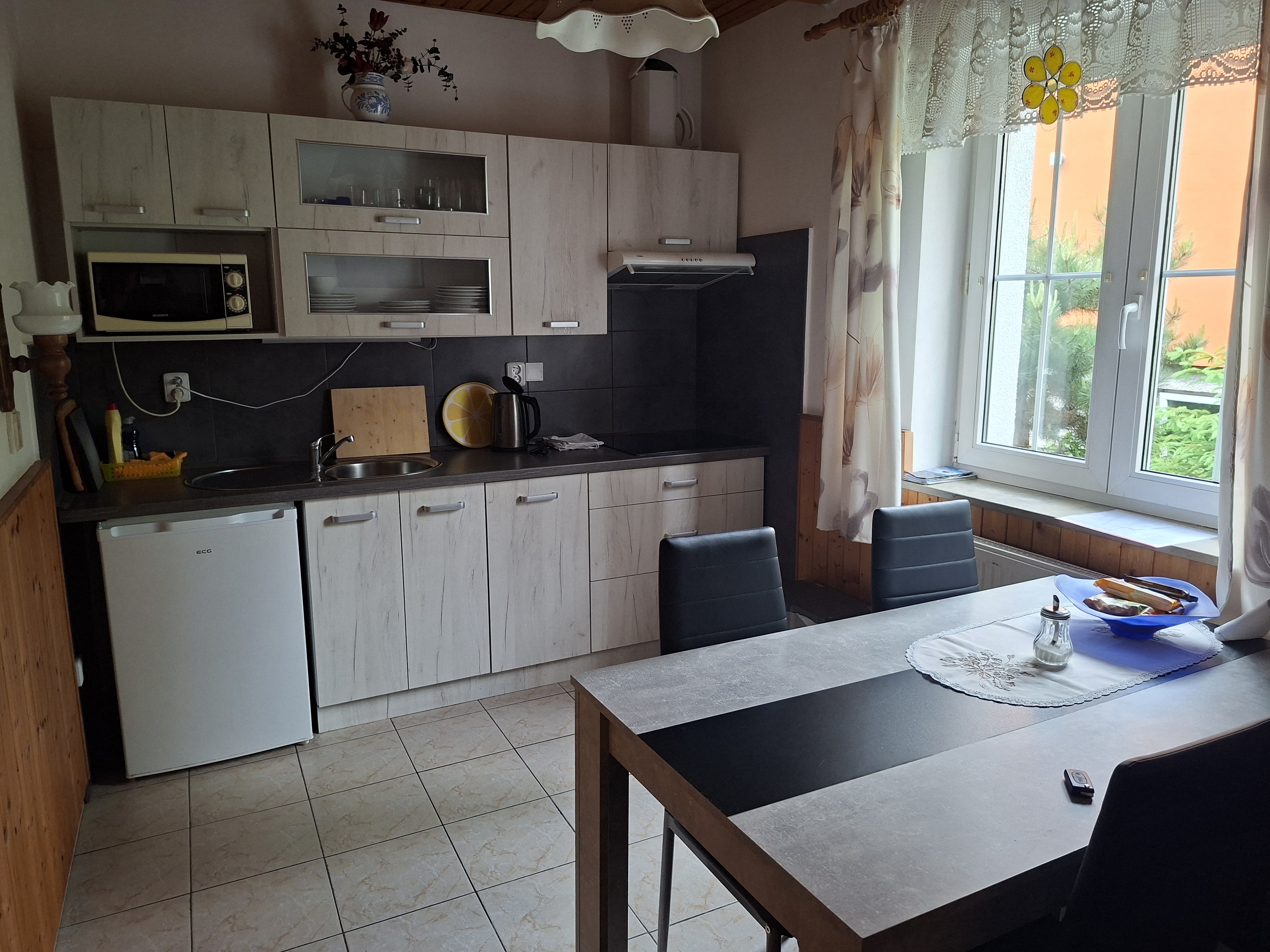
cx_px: 635
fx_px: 844
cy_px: 476
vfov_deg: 58.9
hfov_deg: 73.9
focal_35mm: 23
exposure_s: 1/100
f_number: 1.8
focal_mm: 5.54
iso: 160
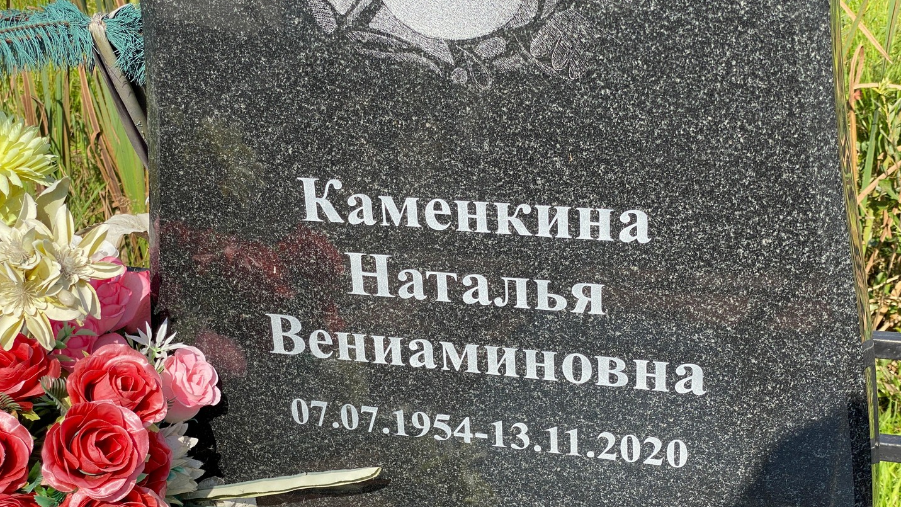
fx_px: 1362
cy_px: 333
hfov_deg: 36.6
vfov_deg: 21.0
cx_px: 452
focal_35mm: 57
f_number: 2
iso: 20
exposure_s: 1/1199
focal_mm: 6
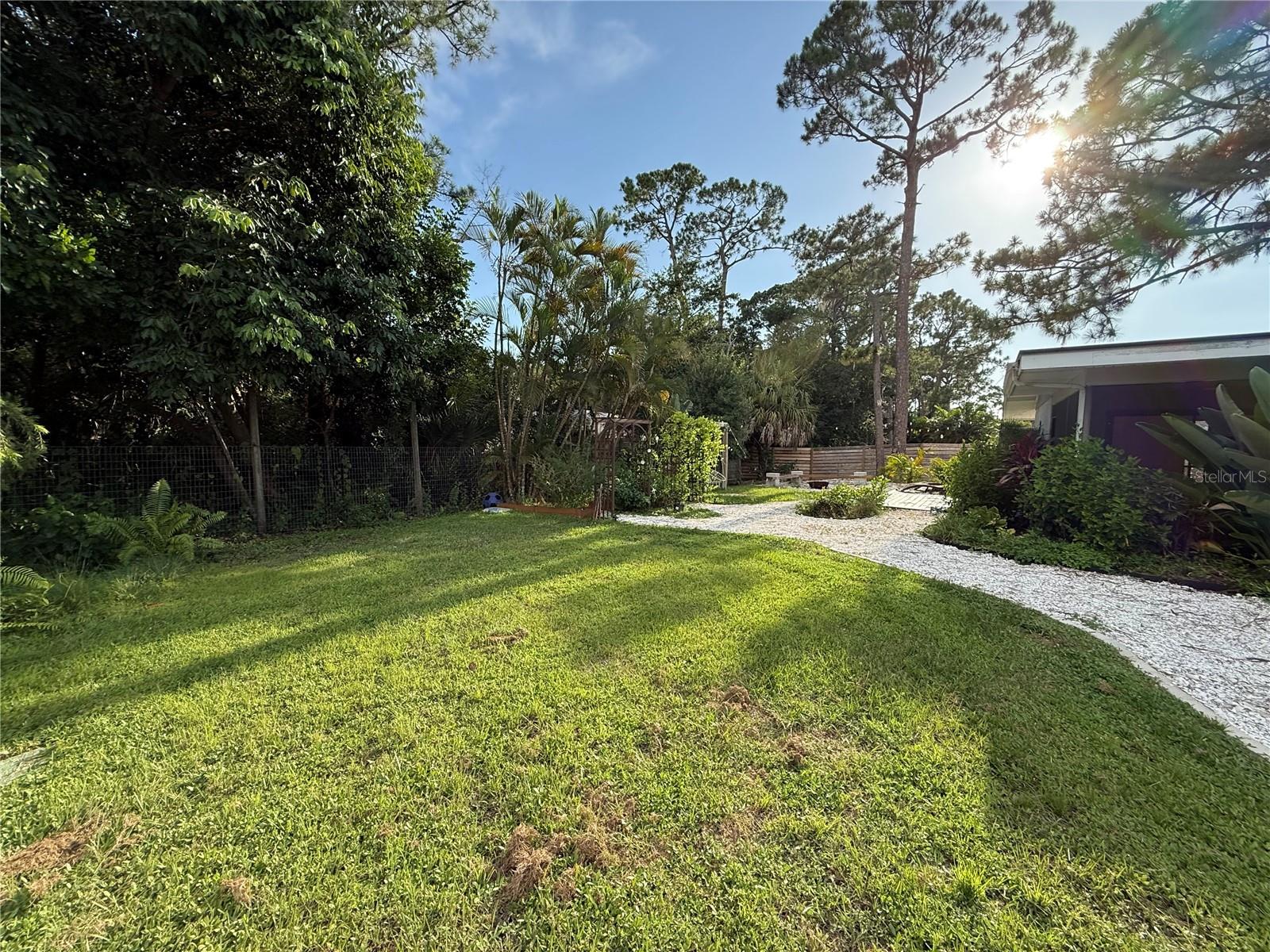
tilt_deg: -3.2
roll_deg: -2.1
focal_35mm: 14
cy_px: 476
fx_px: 514
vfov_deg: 85.7
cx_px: 635
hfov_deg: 102.1
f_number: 2.2
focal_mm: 2.22
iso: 64
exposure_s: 1/1211
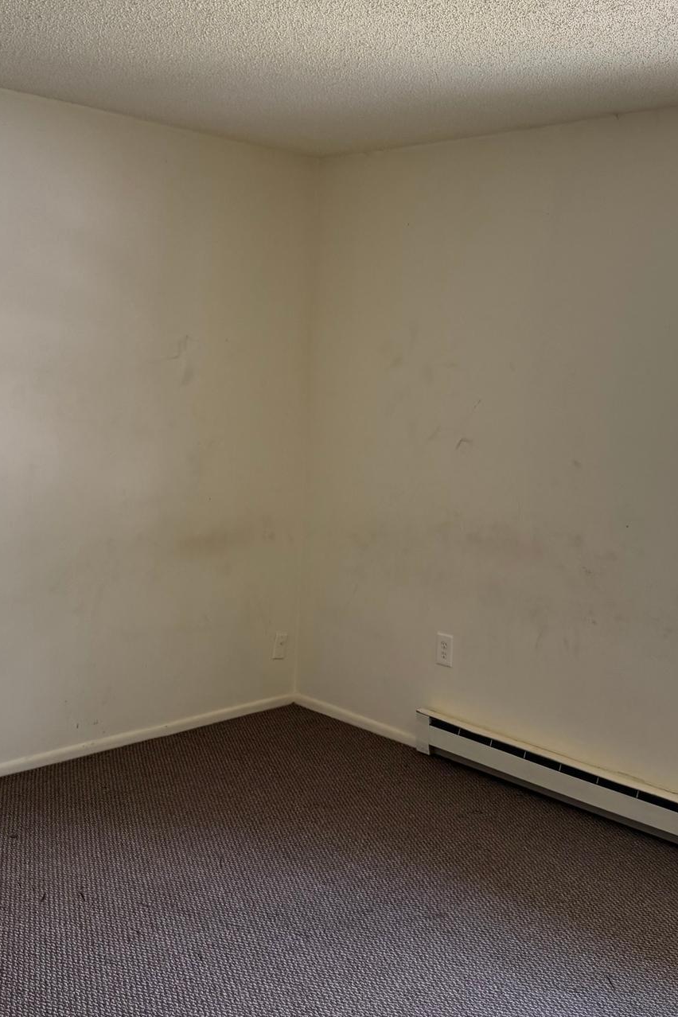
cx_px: 352
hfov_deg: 33.4
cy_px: 458
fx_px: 1130
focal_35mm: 40
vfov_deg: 48.4
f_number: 1.78
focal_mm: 6.76
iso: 200
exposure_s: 1/94
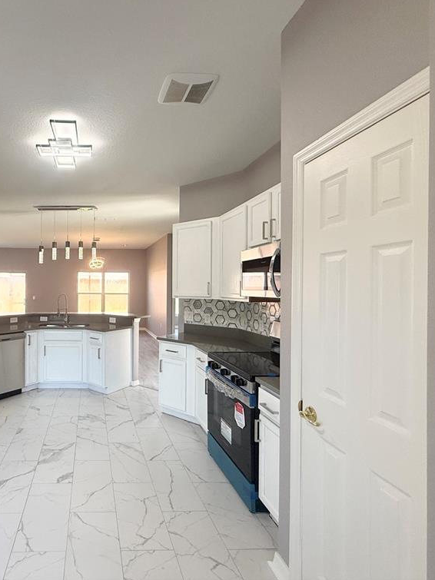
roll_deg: -0.3
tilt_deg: +0.4
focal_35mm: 19
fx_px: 318
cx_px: 101
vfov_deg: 84.7
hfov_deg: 64.0
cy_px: 287
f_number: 2.2
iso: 200
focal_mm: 2.22
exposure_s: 1/120
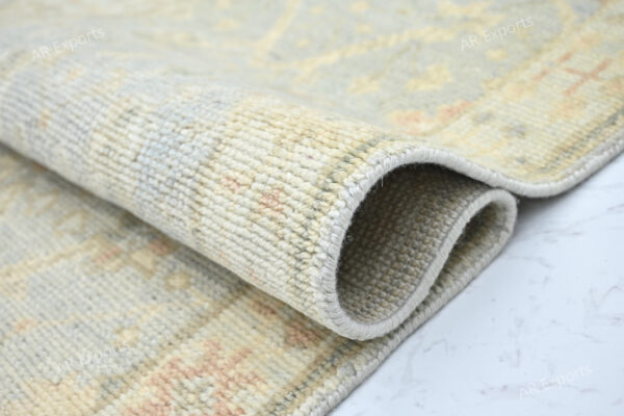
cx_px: 312
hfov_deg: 38.9
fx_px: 884
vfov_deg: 26.5
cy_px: 208
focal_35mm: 51
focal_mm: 51
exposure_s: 1/25
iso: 125
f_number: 5
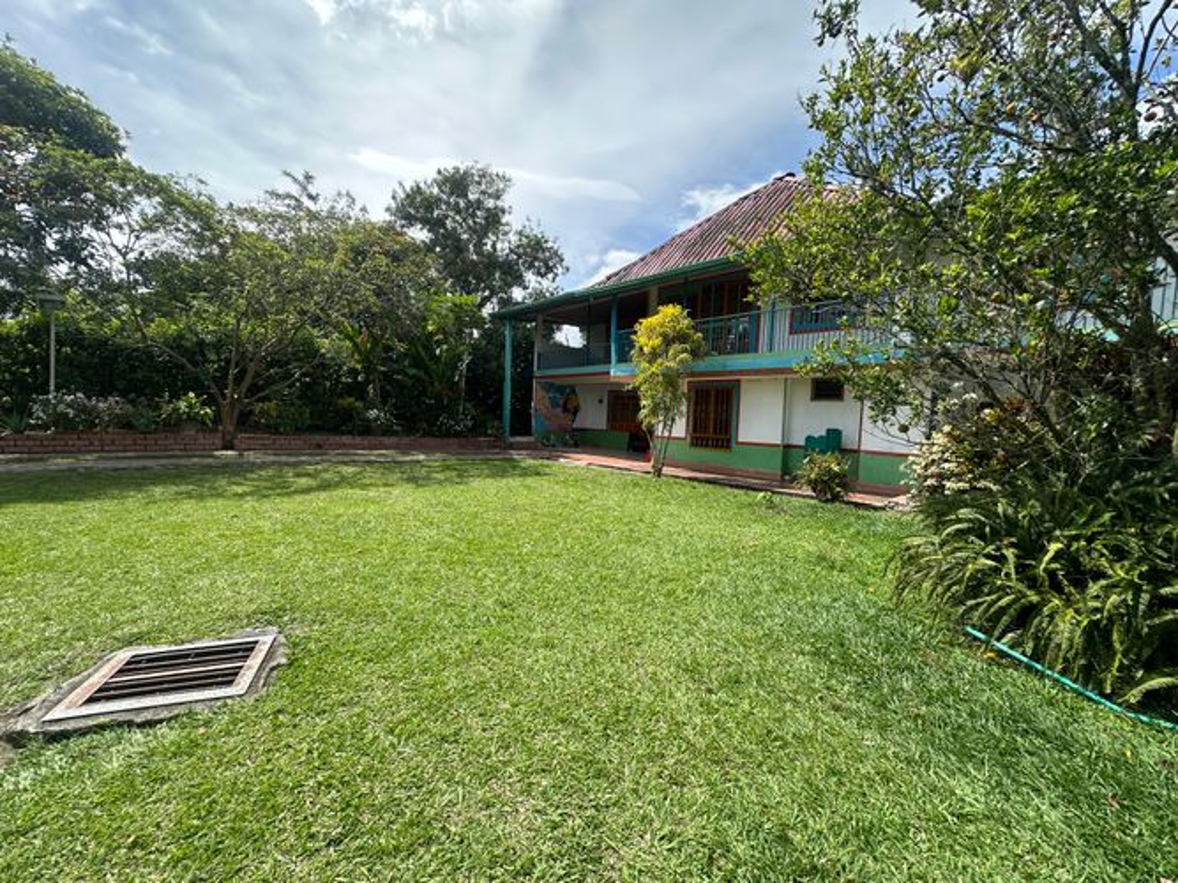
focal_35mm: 14
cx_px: 589
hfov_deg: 102.1
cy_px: 442
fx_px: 476
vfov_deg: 85.7
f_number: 2.2
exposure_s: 1/924
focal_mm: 2.22
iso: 40
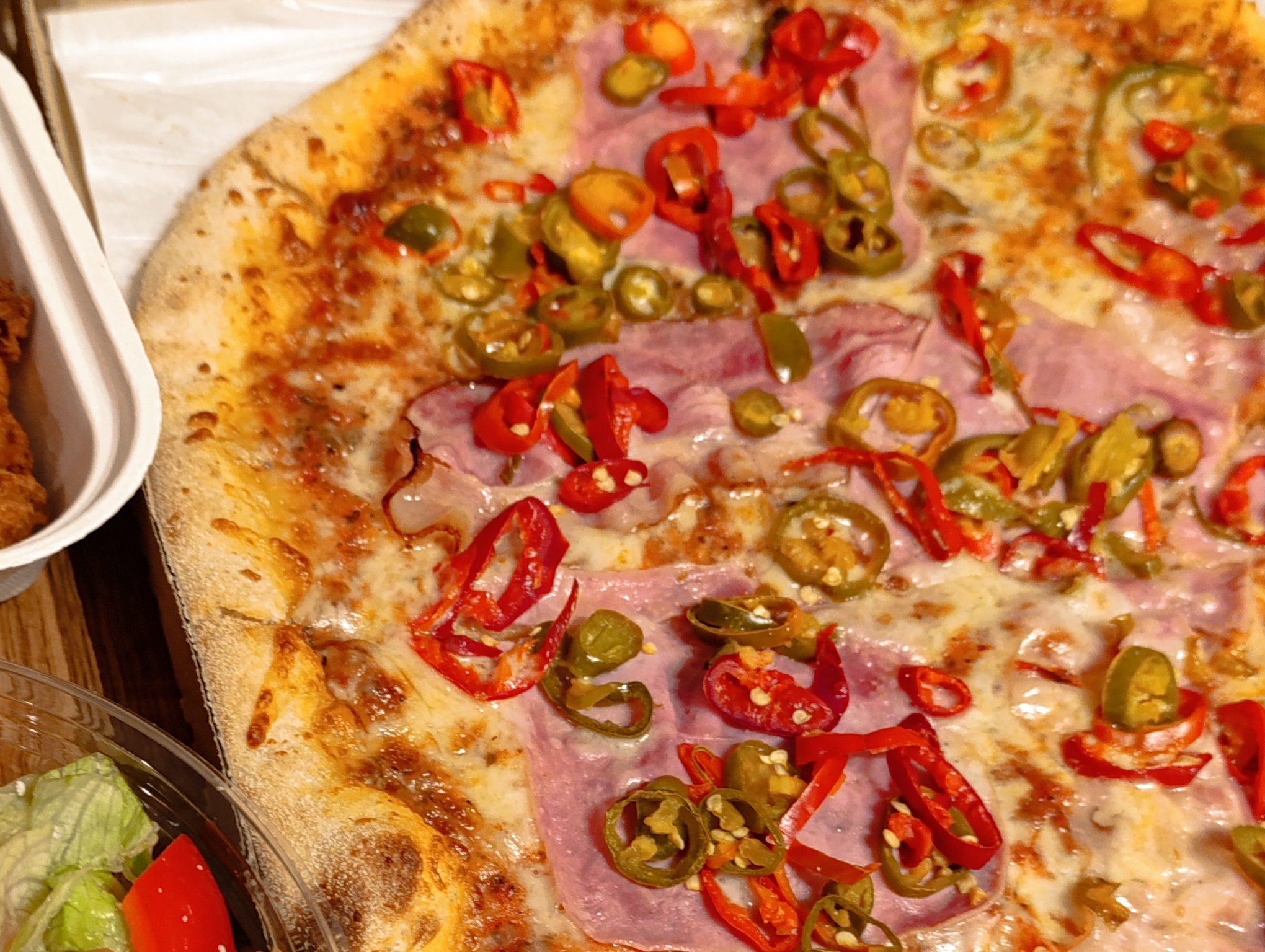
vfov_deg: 30.8
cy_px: 765
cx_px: 508
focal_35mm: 46
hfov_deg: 41.0
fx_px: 1683
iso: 1000
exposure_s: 1/25
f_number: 1.6
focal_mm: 6.14
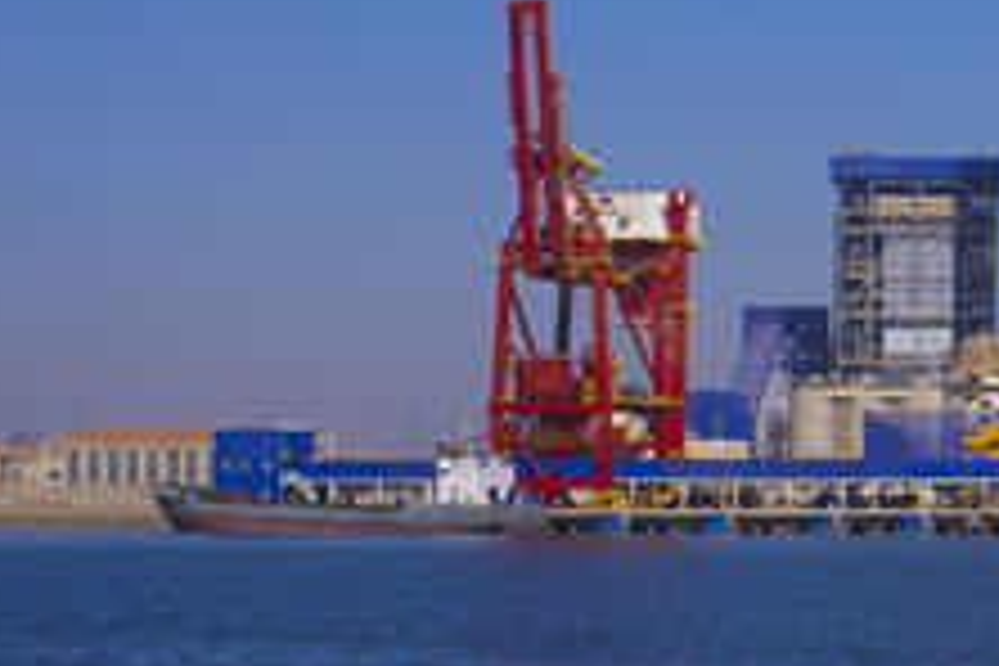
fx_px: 3496
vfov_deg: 10.9
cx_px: 1404
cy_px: 263
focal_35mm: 126
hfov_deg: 15.3
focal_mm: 35
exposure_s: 1/640
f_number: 9
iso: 100
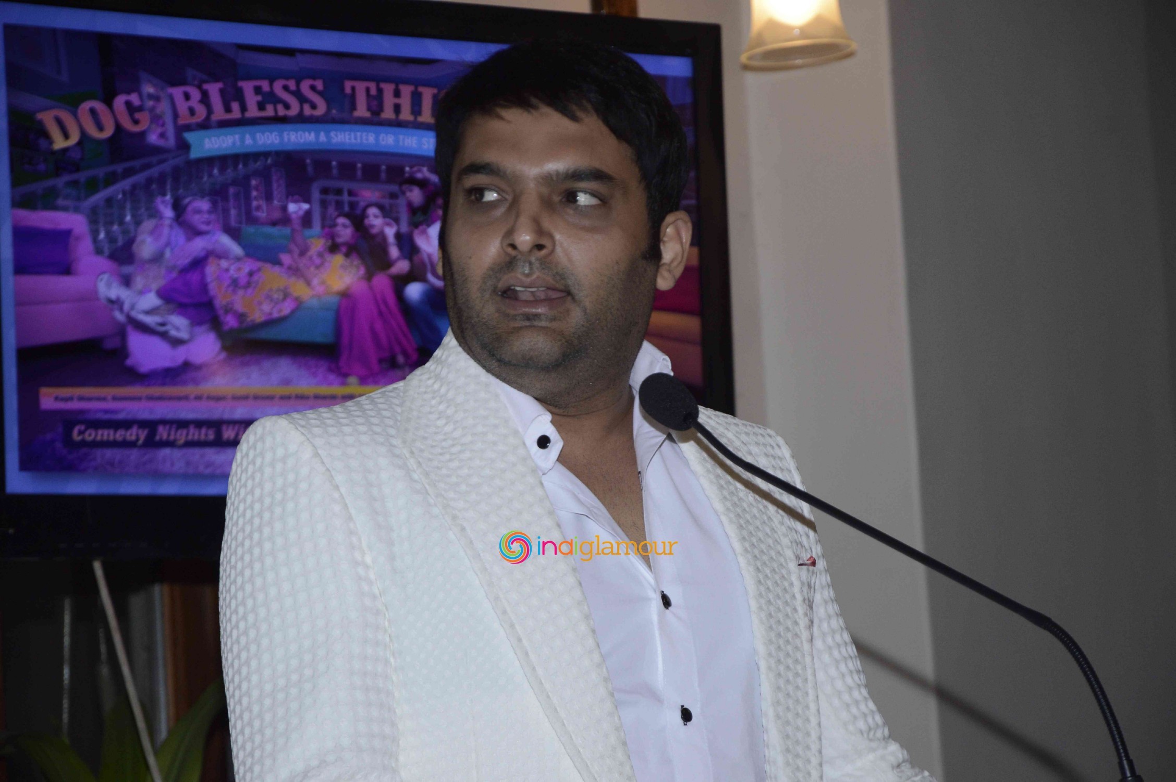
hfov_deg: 13.1
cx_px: 588
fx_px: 5140
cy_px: 391
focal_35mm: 158
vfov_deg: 8.7
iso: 800
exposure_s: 1/160
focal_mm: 105
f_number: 7.1
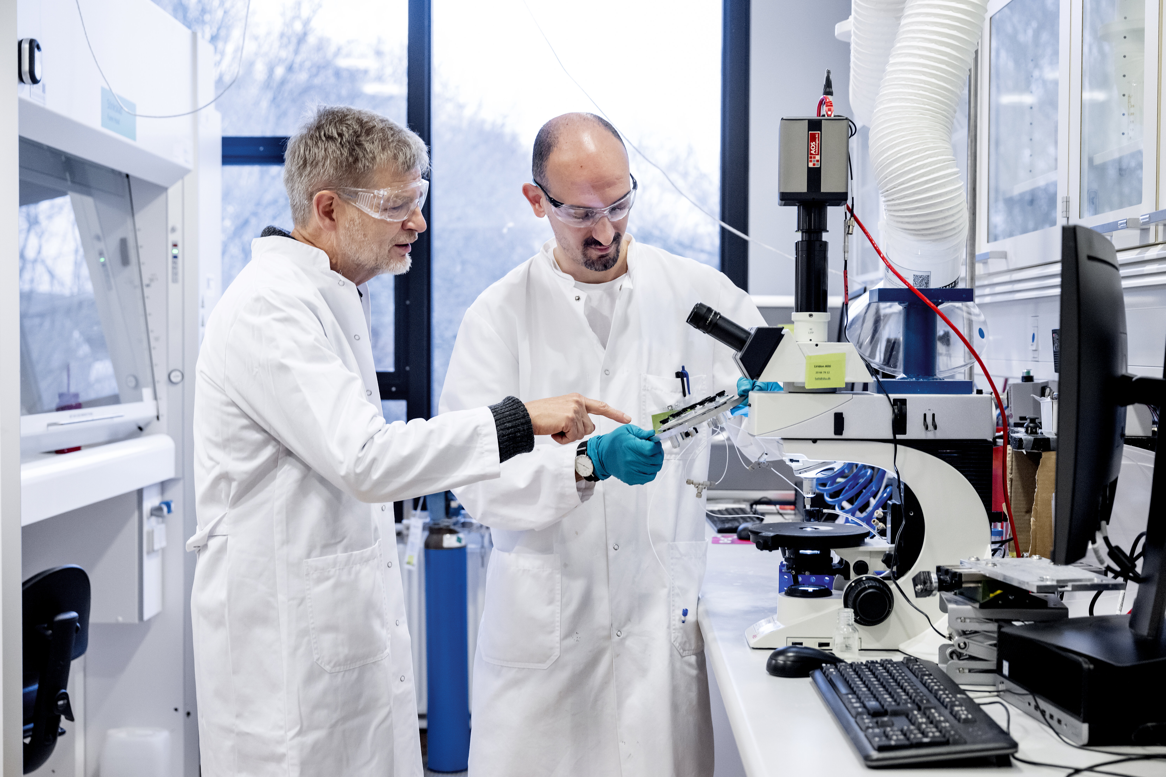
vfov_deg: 28.1
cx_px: 583
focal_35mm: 48
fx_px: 1555
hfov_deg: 41.1
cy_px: 388
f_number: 4
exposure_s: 1/100
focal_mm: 48
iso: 1600
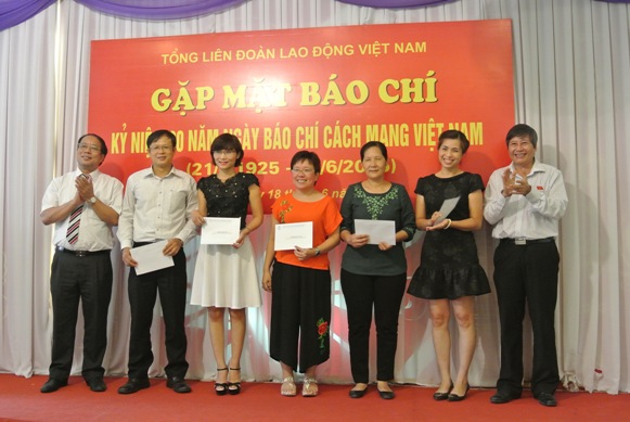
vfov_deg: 34.3
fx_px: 683
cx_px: 315
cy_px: 211
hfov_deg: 49.5
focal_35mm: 39
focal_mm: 14.5
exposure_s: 1/60
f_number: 4
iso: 1250
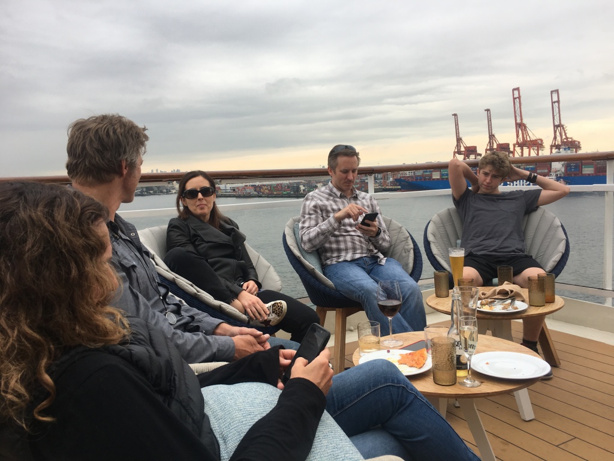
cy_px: 230
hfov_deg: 61.7
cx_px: 307
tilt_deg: -5.3
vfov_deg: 48.2
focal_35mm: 29
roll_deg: +2.7
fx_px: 514
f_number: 2.2
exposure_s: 1/248
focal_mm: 4.15
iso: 25
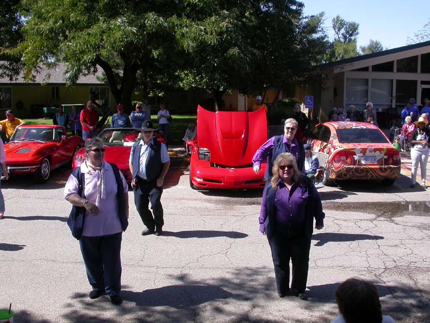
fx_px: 472
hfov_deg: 49.0
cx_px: 215
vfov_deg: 37.7
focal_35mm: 38
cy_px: 162
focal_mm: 7.85
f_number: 6
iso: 100
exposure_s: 1/254
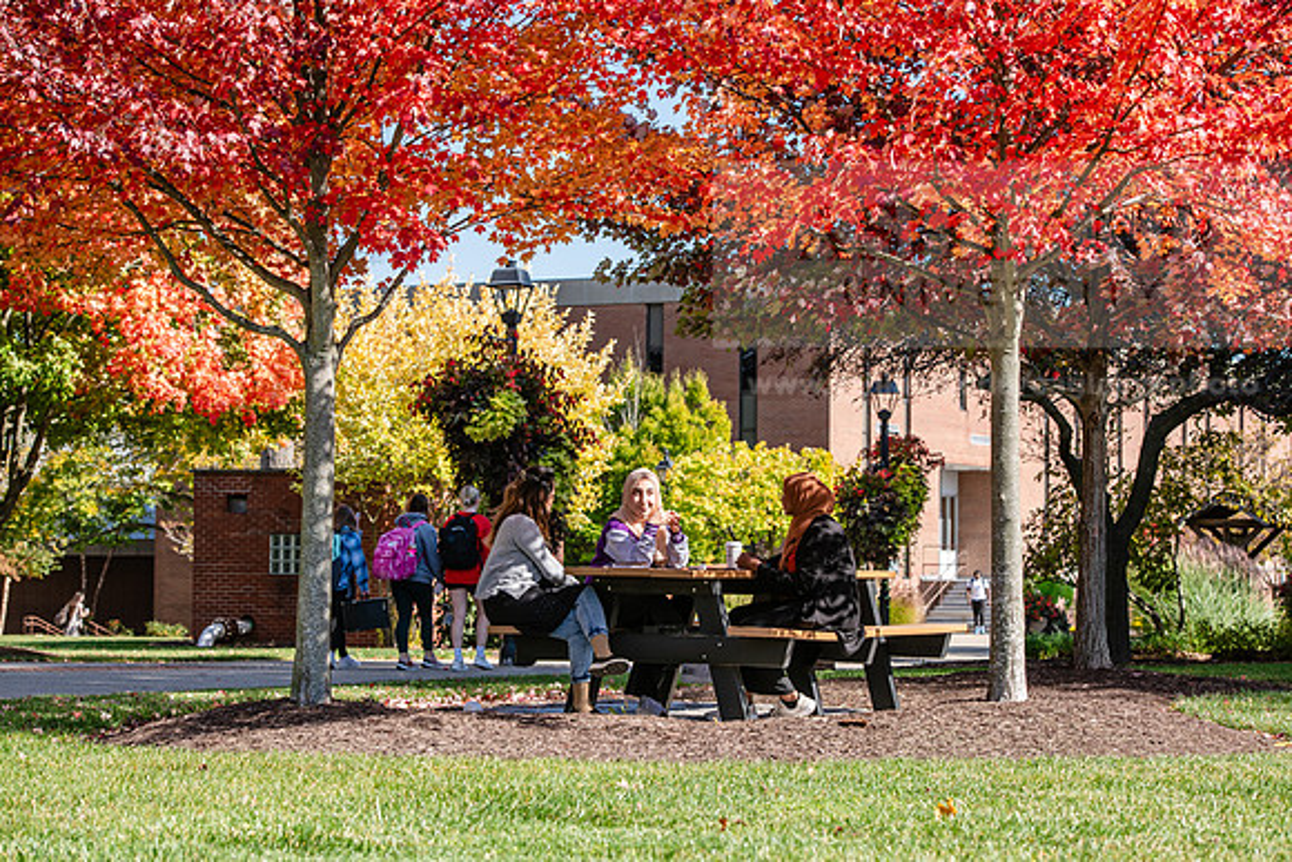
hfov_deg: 23.6
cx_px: 646
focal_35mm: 86
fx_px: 3087
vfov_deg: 15.9
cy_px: 431
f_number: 6.3
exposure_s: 1/320
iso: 160
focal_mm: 86
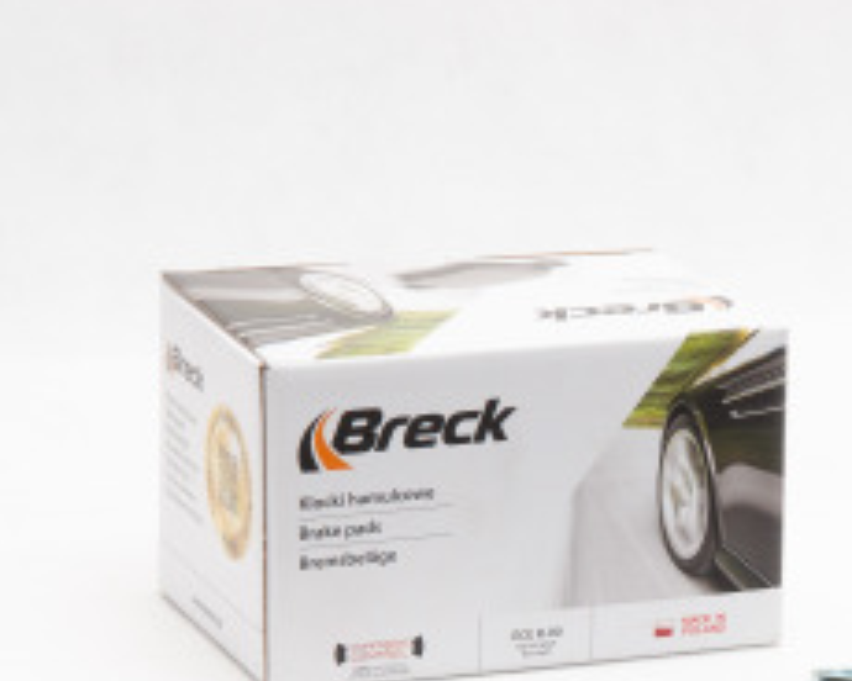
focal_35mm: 202
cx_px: 933
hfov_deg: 9.5
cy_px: 718
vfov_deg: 7.6
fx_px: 5099
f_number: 11
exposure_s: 1/200
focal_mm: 55
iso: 100
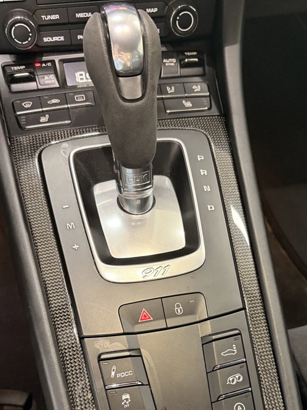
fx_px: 473
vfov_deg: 46.1
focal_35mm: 40
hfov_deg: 35.9
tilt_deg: -52.6
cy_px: 274
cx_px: 173
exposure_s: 1/32
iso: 500
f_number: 1.6
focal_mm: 5.96
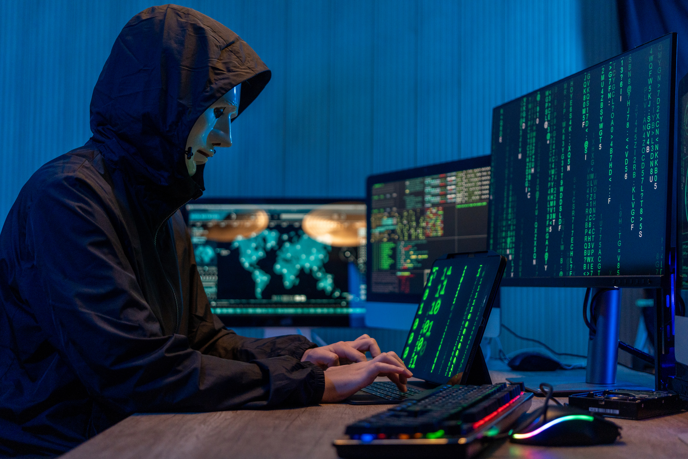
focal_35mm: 50
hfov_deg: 39.6
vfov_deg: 27.0
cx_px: 344
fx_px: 955
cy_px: 230
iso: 1250
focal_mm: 50
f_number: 2.8
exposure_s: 1/125
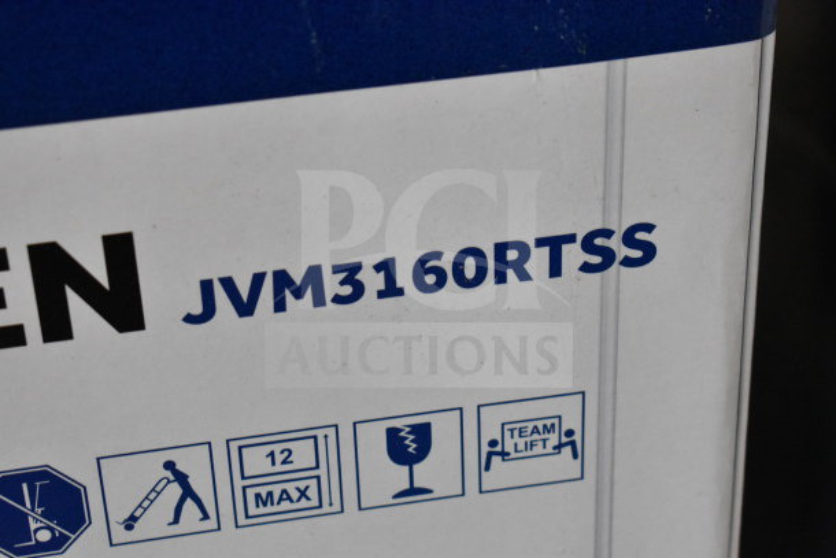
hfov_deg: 27.0
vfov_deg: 18.2
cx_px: 418
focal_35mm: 75
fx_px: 1742
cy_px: 279
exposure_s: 1/80
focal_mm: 50
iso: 5000
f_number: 5.6
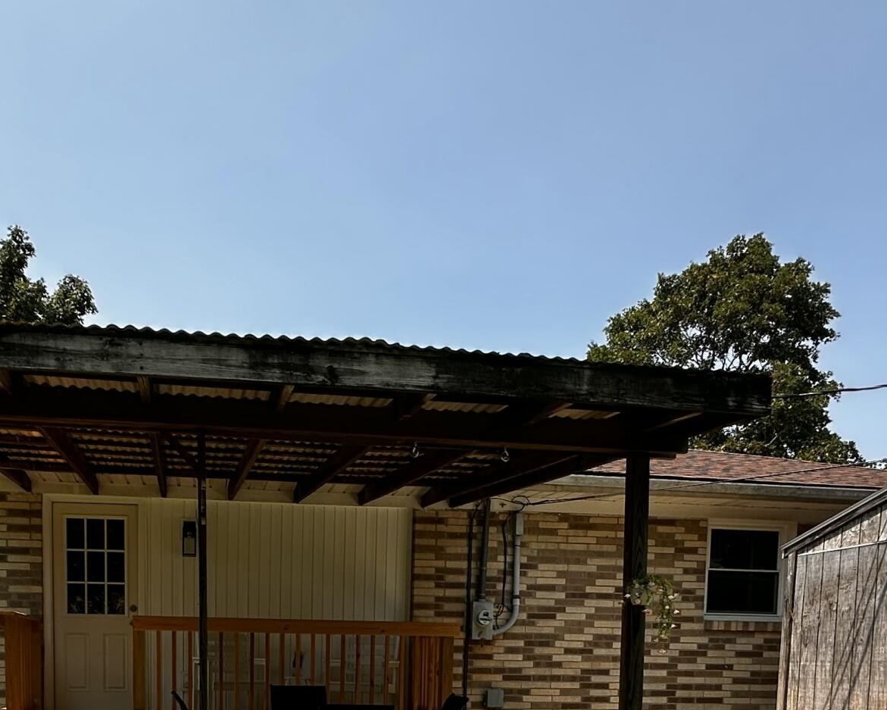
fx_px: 919
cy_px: 733
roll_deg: -0.6
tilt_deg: -3.6
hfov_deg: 50.9
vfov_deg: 37.1
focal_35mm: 35
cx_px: 325
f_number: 2.2
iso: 40
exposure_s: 1/707
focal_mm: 2.22
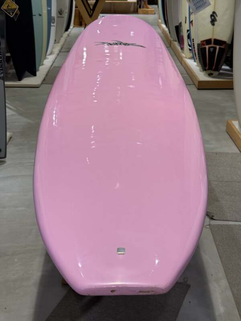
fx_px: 446
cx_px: 120
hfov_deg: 30.3
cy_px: 160
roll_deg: -0.8
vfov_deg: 39.7
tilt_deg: -24.1
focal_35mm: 48
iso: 50
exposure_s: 1/135
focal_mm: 6.76
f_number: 1.78
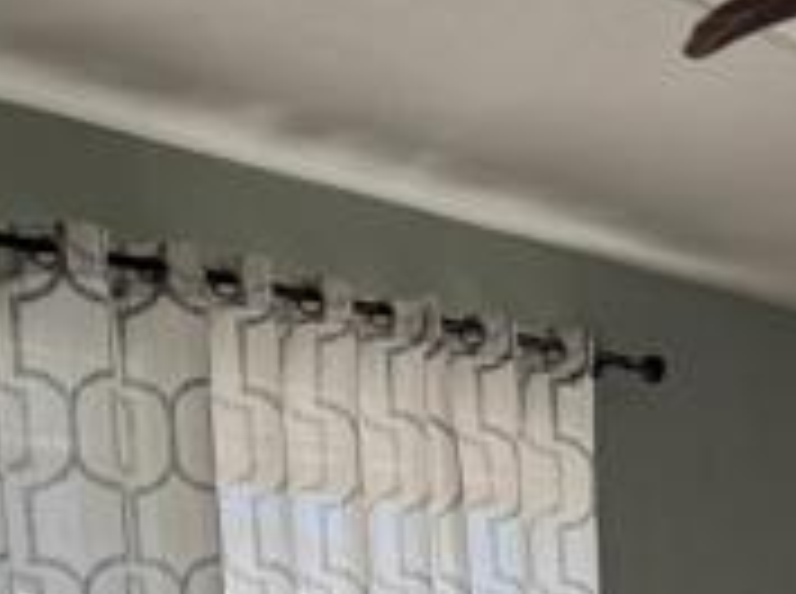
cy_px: 986
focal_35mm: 87
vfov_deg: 15.2
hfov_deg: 21.7
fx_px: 1997
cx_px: 805
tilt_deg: -7.4
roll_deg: +1.3
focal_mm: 6.76
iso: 100
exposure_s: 1/473
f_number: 1.78
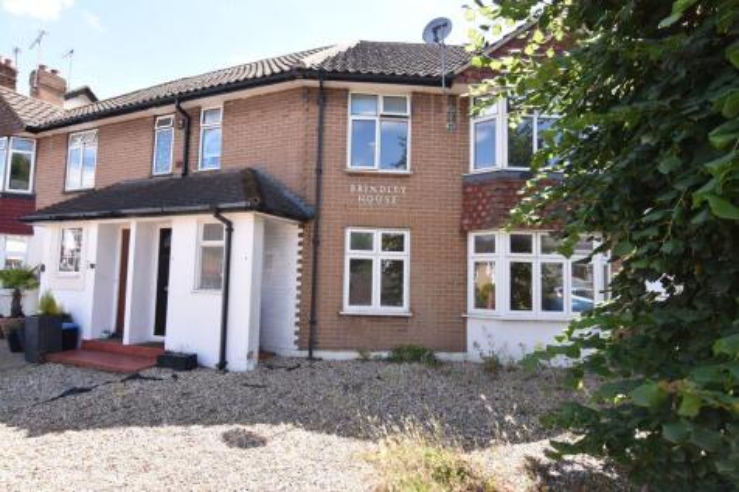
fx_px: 400
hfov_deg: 85.4
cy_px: 246
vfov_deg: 63.2
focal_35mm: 20
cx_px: 370
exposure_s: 1/500
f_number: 8
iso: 720
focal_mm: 13
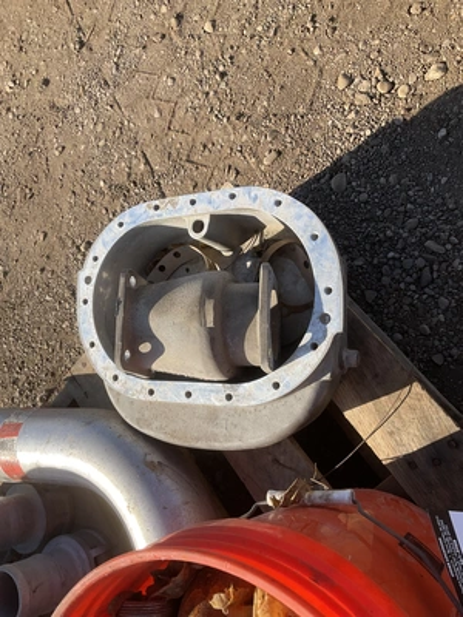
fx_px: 517
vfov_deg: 61.7
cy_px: 308
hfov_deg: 48.2
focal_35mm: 29
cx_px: 232
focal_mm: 3
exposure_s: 1/1015
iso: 25
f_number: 1.8
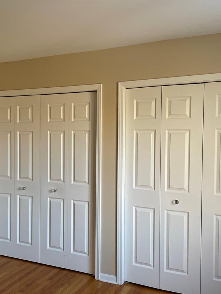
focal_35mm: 35
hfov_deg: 40.6
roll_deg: +0.2
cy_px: 148
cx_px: 91
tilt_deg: -1.5
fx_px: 298
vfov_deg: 52.6
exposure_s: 1/121
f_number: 1.6
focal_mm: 4.2
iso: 125
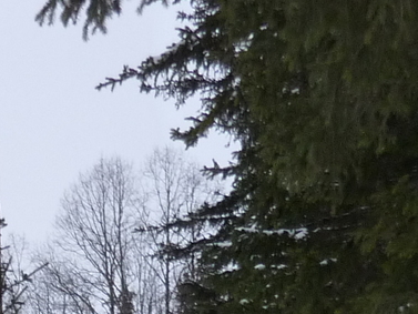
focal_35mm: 106
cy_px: 640
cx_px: -14
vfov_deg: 12.3
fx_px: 1280
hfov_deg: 18.0
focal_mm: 4.1
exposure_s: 1/30
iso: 160
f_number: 3.3
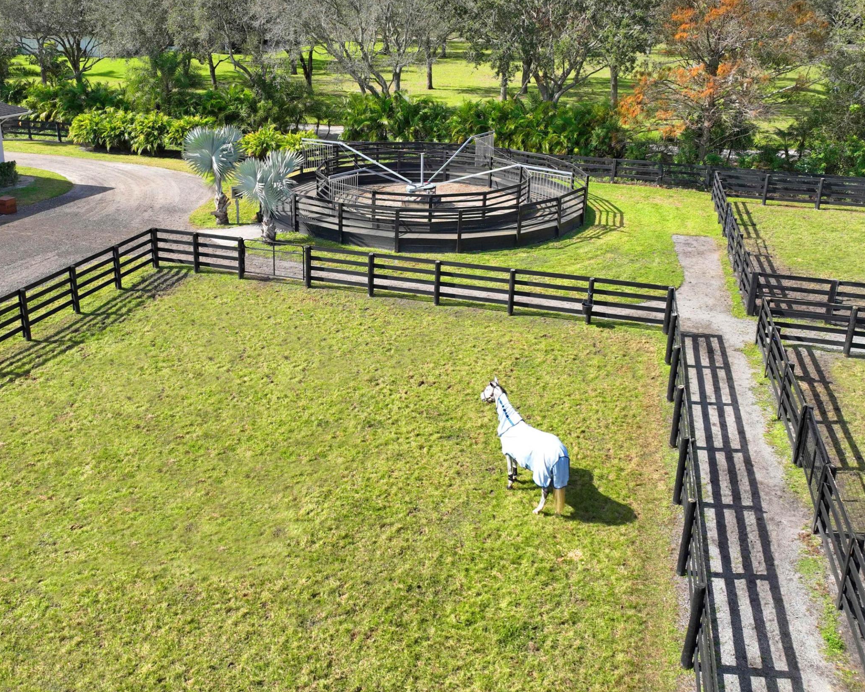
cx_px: 350
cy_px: 265
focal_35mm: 33
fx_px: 845
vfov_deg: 44.2
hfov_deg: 53.9
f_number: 2.8
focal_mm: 12.29
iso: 130
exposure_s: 1/1600
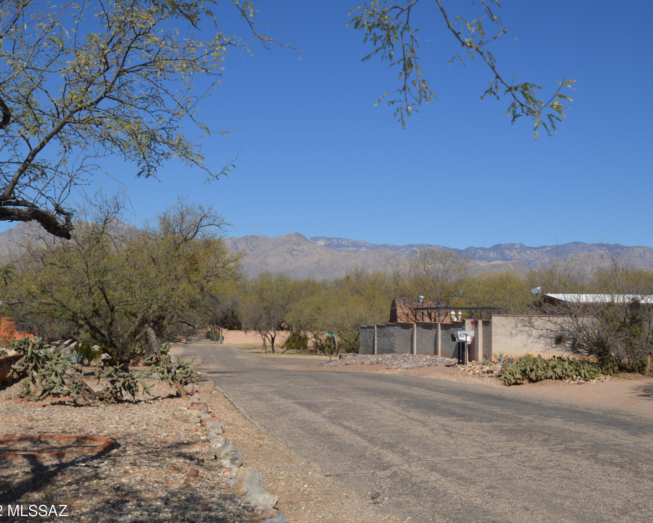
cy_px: 262
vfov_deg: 38.2
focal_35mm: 39
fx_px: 754
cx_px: 368
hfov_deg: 46.7
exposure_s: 1/200
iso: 100
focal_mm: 22
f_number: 13
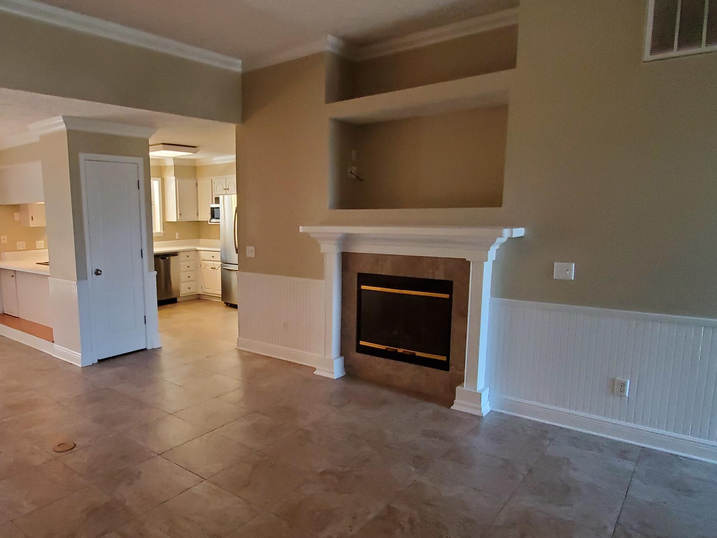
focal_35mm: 23
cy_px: 275
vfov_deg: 58.9
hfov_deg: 72.3
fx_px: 476
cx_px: 255
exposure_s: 1/59
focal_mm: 1.8
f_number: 2.2
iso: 400
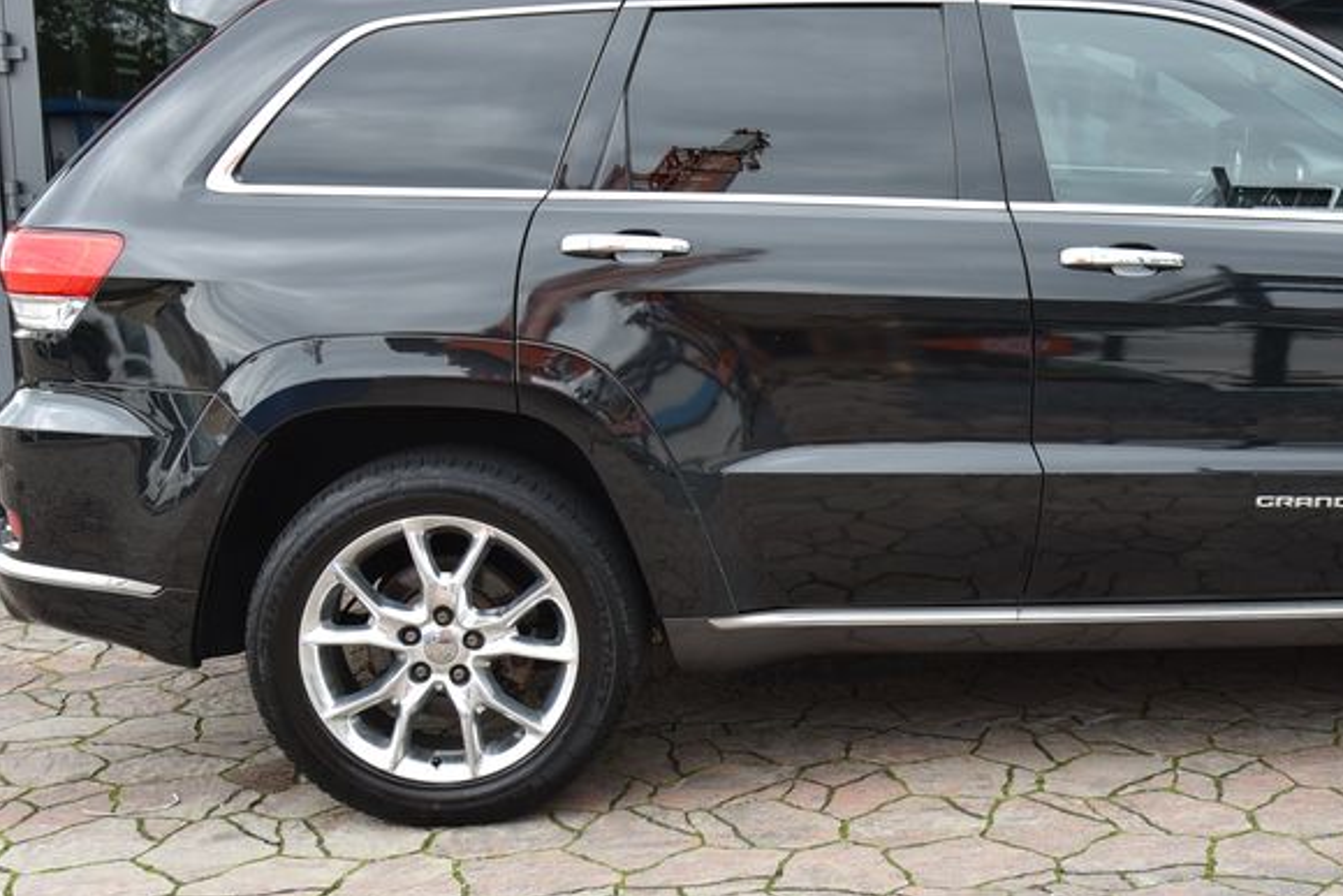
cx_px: 1035
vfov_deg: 25.5
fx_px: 1978
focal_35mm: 53
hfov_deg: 36.5
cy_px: 363
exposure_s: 1/160
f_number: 6.3
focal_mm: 30
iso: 500
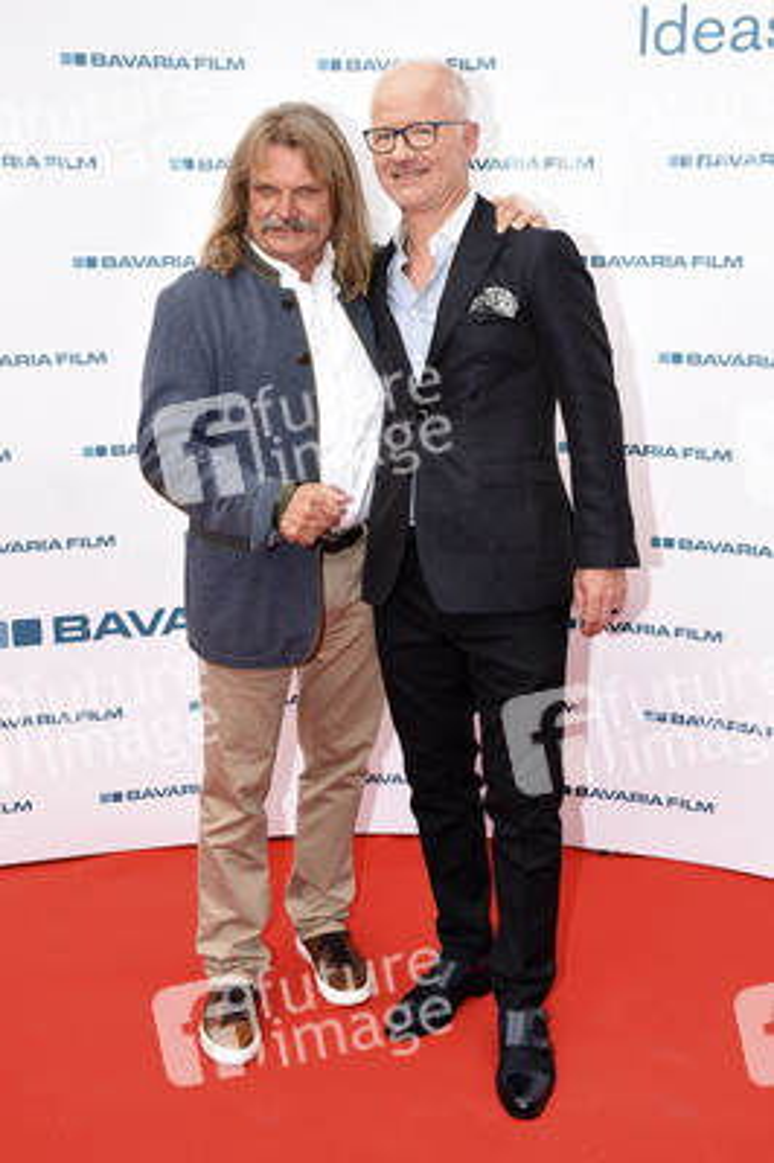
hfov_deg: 33.0
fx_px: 1308
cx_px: 387
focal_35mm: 40
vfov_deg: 48.0
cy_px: 582
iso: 200
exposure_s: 1/160
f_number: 5.6
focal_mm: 27
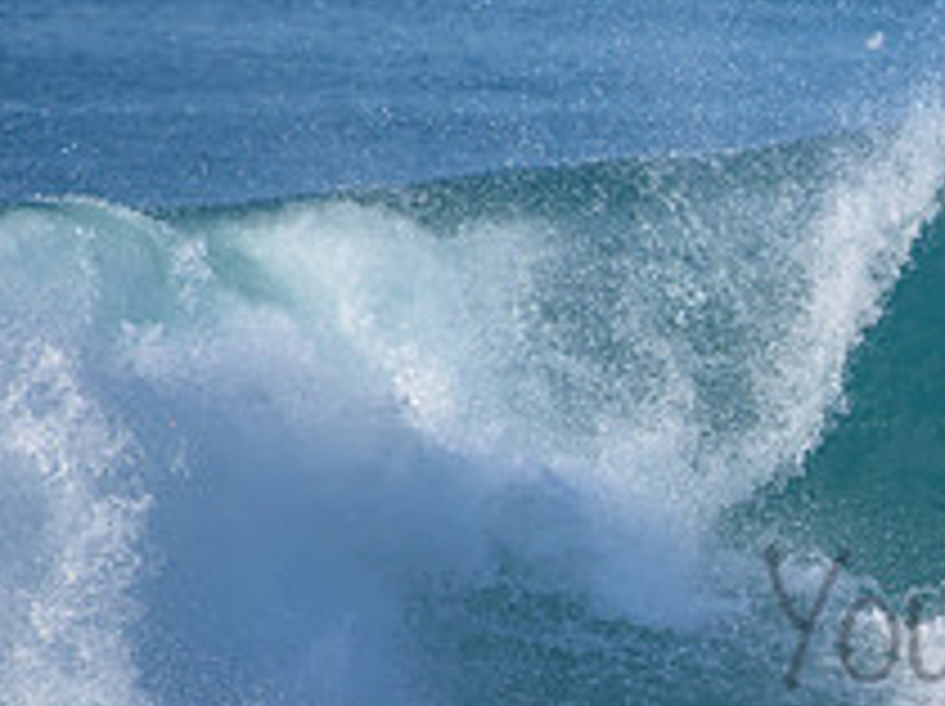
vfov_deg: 1.1
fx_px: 36294
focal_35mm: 1331
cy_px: 578
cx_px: 1228
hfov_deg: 1.5
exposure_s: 1/2000
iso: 220
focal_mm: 500
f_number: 5.6
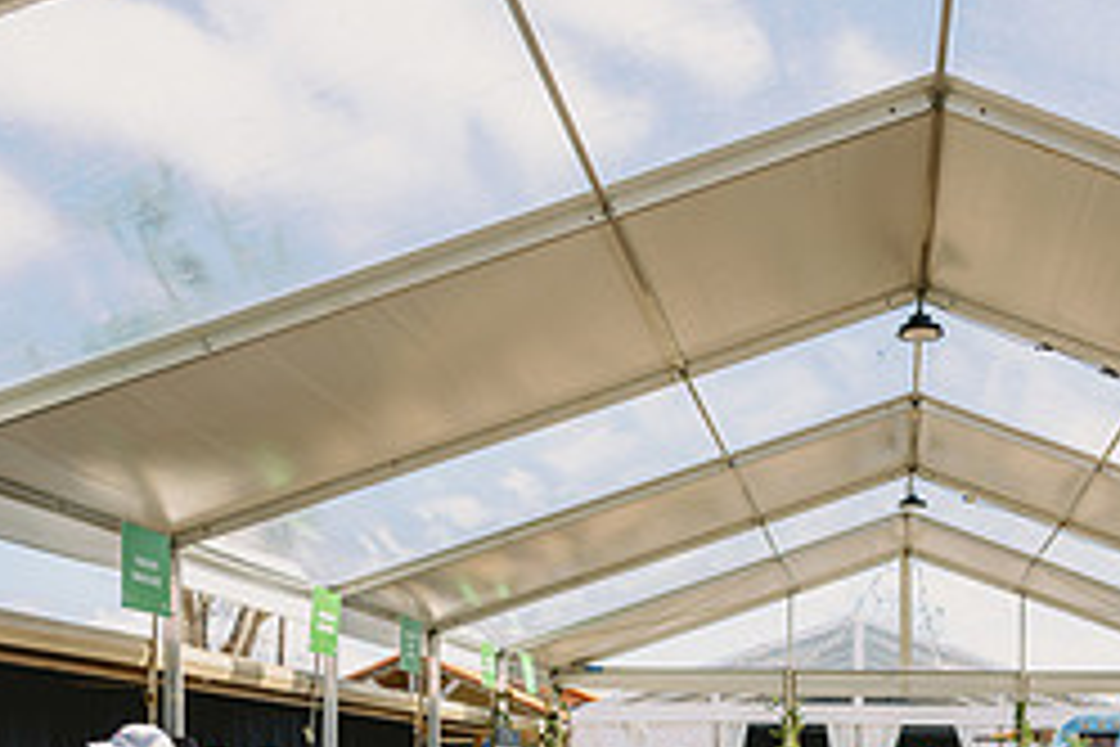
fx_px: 1742
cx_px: 886
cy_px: 808
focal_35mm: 56
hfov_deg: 34.6
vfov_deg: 22.9
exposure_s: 1/200
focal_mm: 24
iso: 125
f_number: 5.6
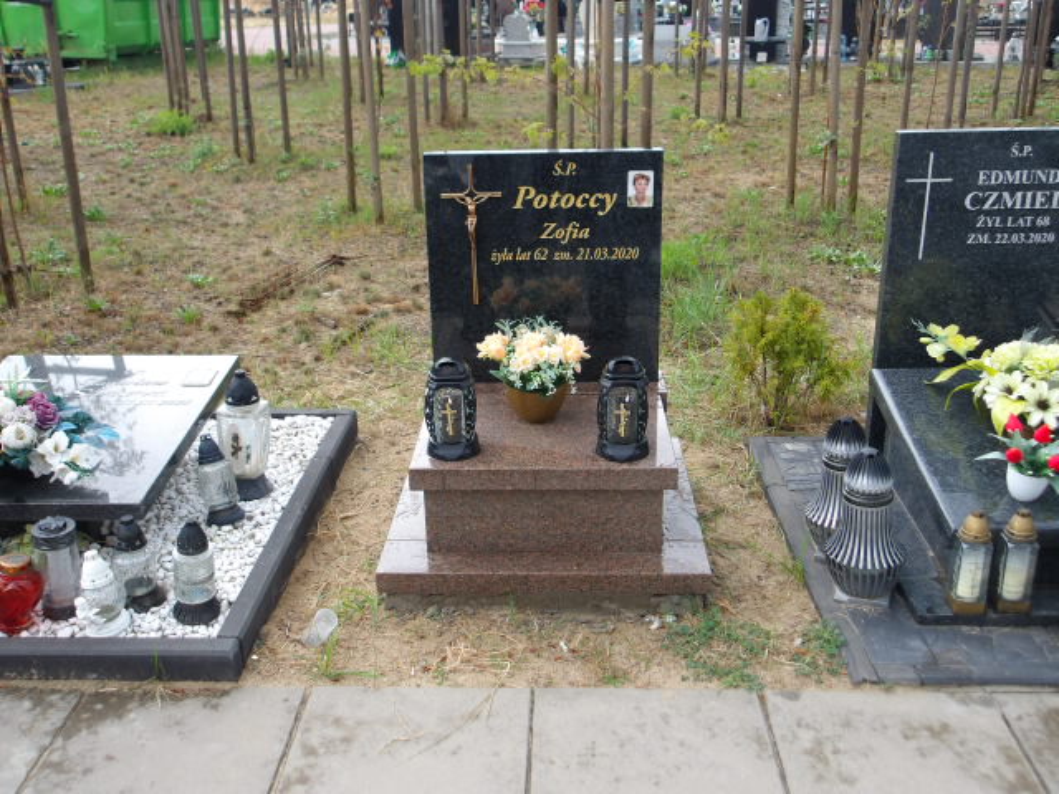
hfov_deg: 54.0
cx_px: 530
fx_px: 1040
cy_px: 397
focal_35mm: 34
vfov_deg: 41.8
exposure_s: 1/192
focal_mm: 6.1
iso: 100
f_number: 3.3
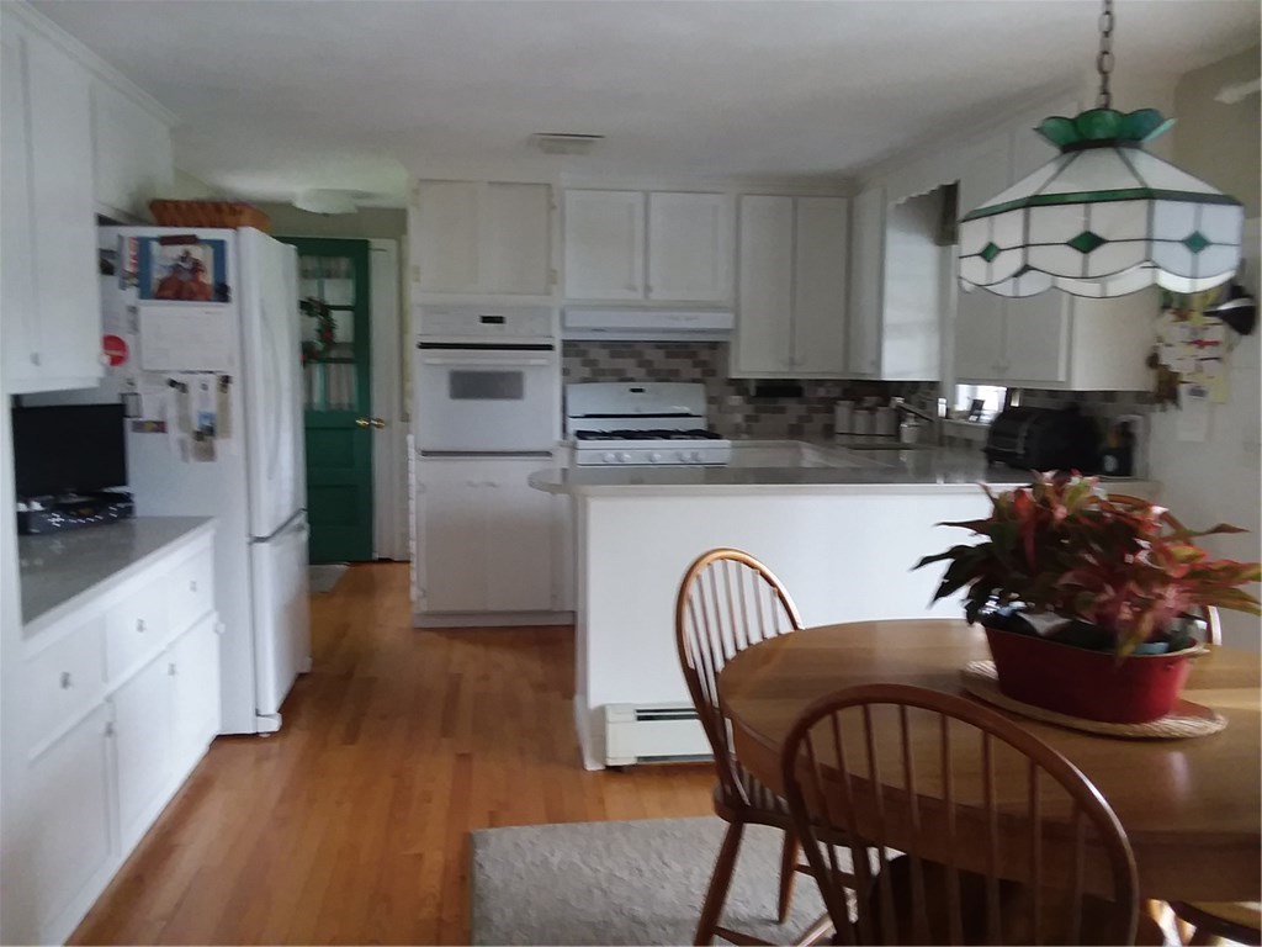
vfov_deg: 48.2
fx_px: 1057
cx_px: 631
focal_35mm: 29
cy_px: 474
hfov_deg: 61.7
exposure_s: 1/33
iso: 125
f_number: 1.9
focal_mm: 2.47
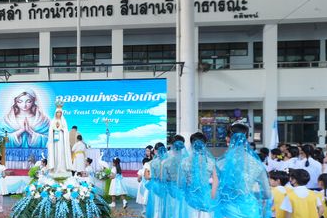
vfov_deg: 30.1
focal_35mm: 44
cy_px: 157
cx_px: 38
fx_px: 400
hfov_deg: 41.3
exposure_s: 1/400
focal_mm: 16
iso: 1600
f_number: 4.5
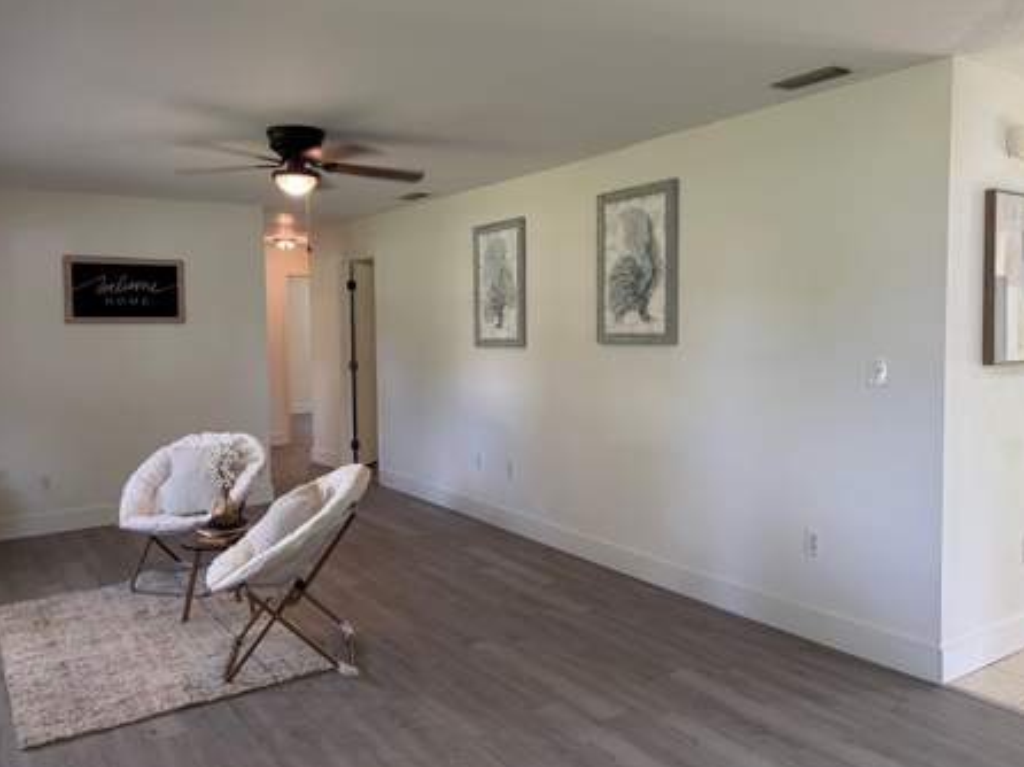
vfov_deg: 49.7
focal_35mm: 28
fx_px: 828
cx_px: 505
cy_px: 370
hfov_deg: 63.5
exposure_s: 1/60
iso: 100
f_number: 1.6
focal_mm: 5.96
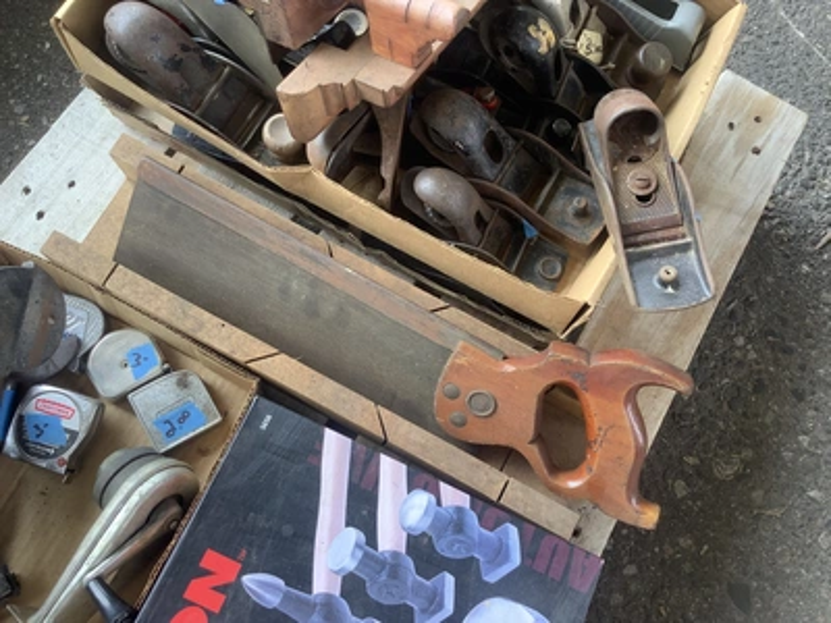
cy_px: 312
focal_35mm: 31
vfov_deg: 45.4
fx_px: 744
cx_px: 416
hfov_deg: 58.4
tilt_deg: -72.7
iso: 50
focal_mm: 3.3
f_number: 2.4
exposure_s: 1/120
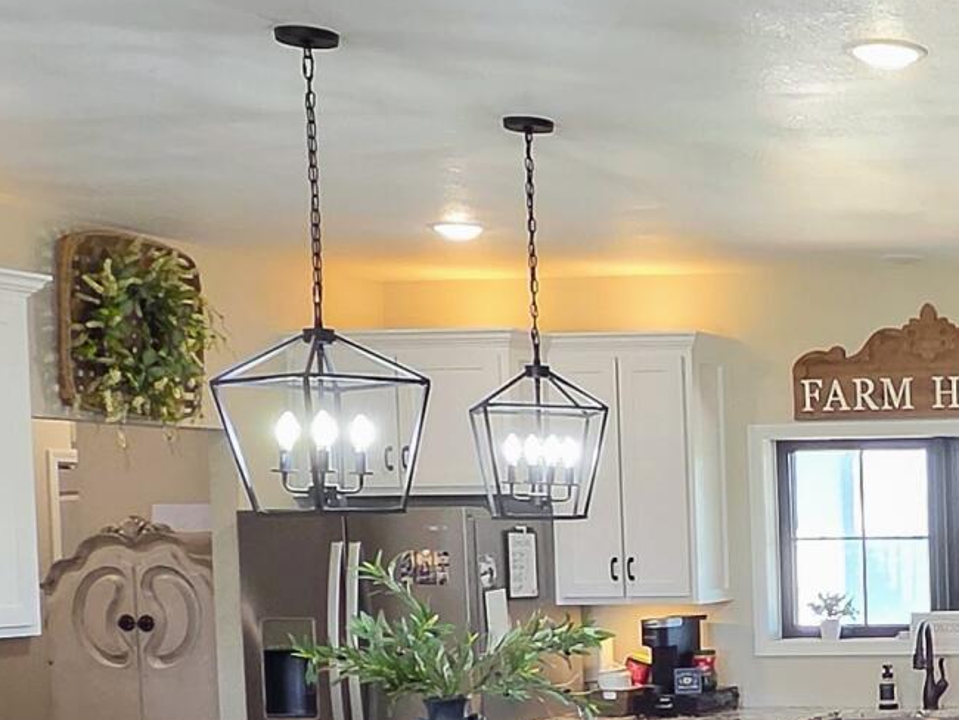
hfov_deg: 24.9
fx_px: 1663
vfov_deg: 23.9
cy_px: 606
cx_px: 1430
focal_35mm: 60
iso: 200
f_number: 2.2
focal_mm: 2.2
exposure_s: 1/120
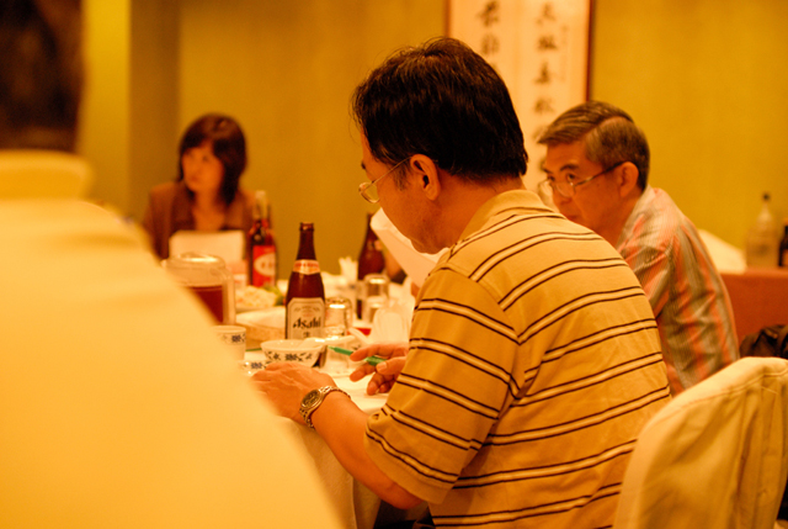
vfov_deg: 32.0
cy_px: 264
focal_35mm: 42
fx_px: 921
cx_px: 394
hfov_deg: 46.3
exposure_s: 1/80
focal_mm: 28
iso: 800
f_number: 2
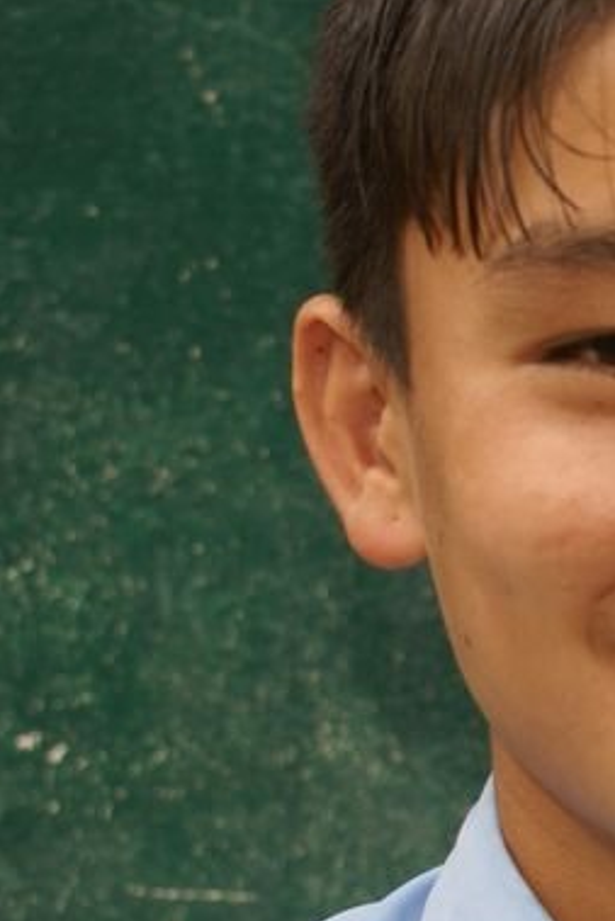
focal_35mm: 182
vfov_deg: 11.2
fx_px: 4668
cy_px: 728
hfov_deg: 7.3
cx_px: 1203
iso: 125
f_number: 5.6
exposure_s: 1/100
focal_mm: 45
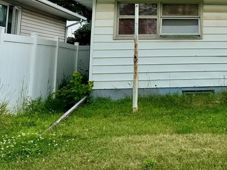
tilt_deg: +9.3
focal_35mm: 56
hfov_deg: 31.4
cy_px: -5
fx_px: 367
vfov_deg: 24.7
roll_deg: +0.3
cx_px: 235
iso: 80
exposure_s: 1/10417
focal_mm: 6.76
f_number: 1.78
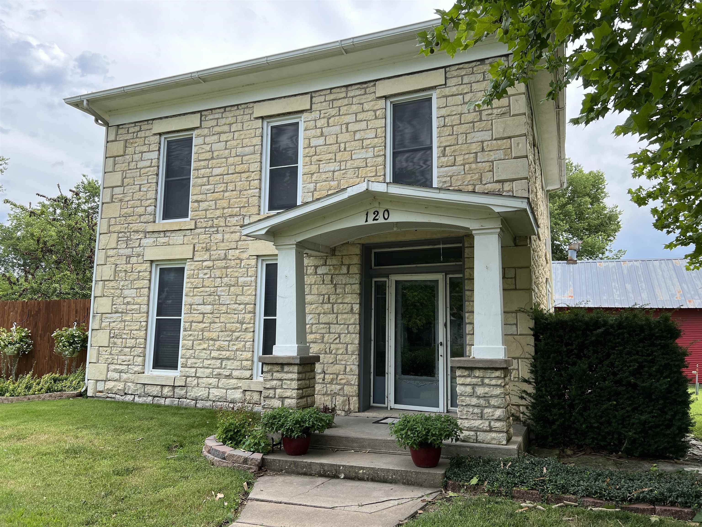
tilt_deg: +9.0
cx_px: 351
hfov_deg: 67.3
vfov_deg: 53.1
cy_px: 264
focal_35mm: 26
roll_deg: -0.7
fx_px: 527
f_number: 1.5
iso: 50
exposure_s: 1/1029
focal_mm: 5.7
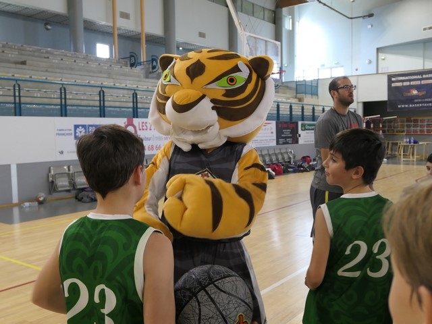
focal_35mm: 35
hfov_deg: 52.6
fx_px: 437
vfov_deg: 40.7
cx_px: 216
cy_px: 162
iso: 640
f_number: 2.8
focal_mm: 11.8
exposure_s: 1/125
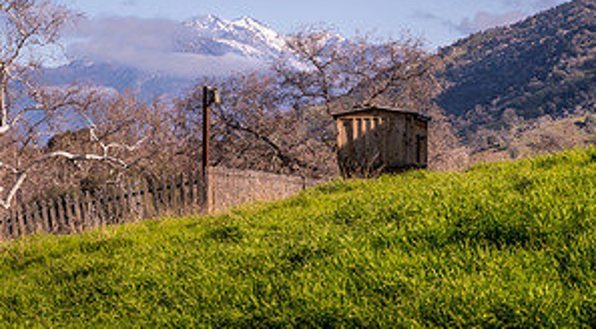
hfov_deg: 17.1
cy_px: 110
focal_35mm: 126
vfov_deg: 9.5
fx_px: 1983
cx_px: 390
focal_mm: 59
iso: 64
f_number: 8
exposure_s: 1/80
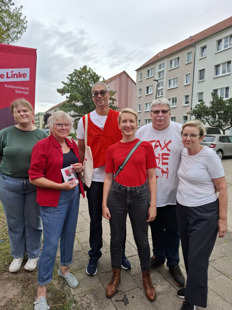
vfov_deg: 73.9
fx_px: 206
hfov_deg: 58.9
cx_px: 116
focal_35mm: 23
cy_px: 155
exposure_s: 1/796
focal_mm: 5.54
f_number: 1.8
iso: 50
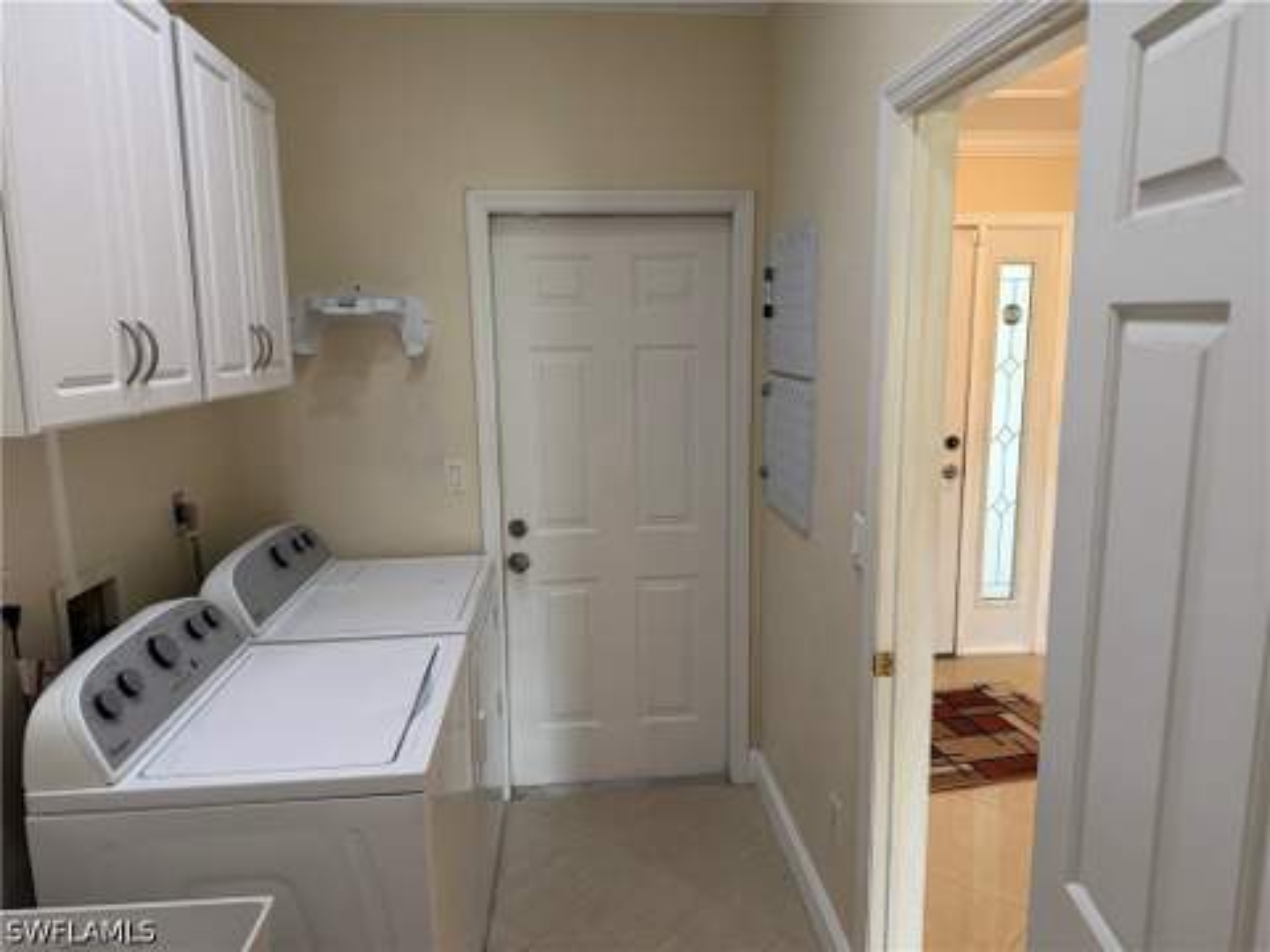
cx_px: 635
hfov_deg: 71.6
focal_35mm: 24
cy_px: 476
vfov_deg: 56.8
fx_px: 881
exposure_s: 1/60
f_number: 1.78
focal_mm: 6.76
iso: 200
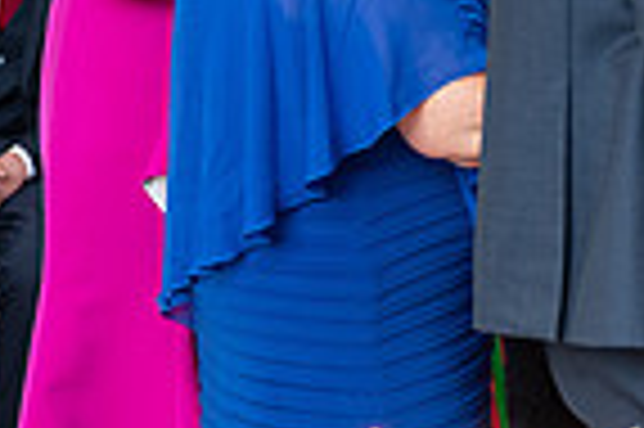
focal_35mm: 146
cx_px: 932
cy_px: -106
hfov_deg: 13.4
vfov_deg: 9.2
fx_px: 2609
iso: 640
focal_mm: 36
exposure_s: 1/160
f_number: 3.5
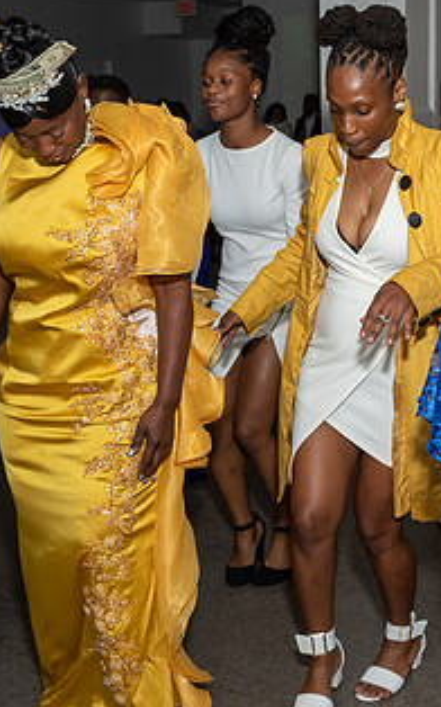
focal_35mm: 55
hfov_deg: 23.2
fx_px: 1059
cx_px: 346
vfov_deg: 36.9
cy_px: 319
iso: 500
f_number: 6.3
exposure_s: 1/250
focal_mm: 17
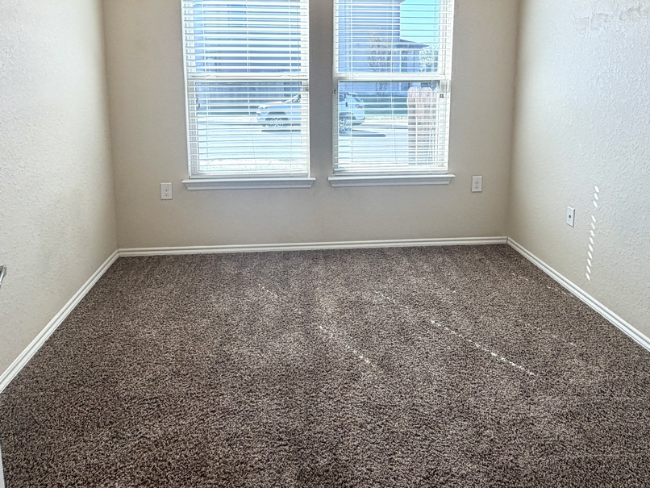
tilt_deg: -8.5
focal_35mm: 25
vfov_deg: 52.9
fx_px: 470
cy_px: 133
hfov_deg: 69.4
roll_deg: +0.9
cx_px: 325
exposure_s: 1/120
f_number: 2.2
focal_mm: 2.22
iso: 32
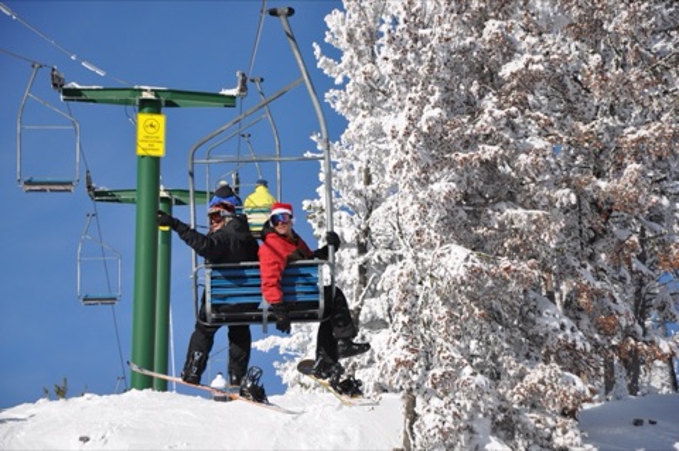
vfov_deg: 8.7
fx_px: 2968
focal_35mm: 158
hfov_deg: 13.1
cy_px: 226
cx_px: 340
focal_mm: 105
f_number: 8
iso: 200
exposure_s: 1/1000
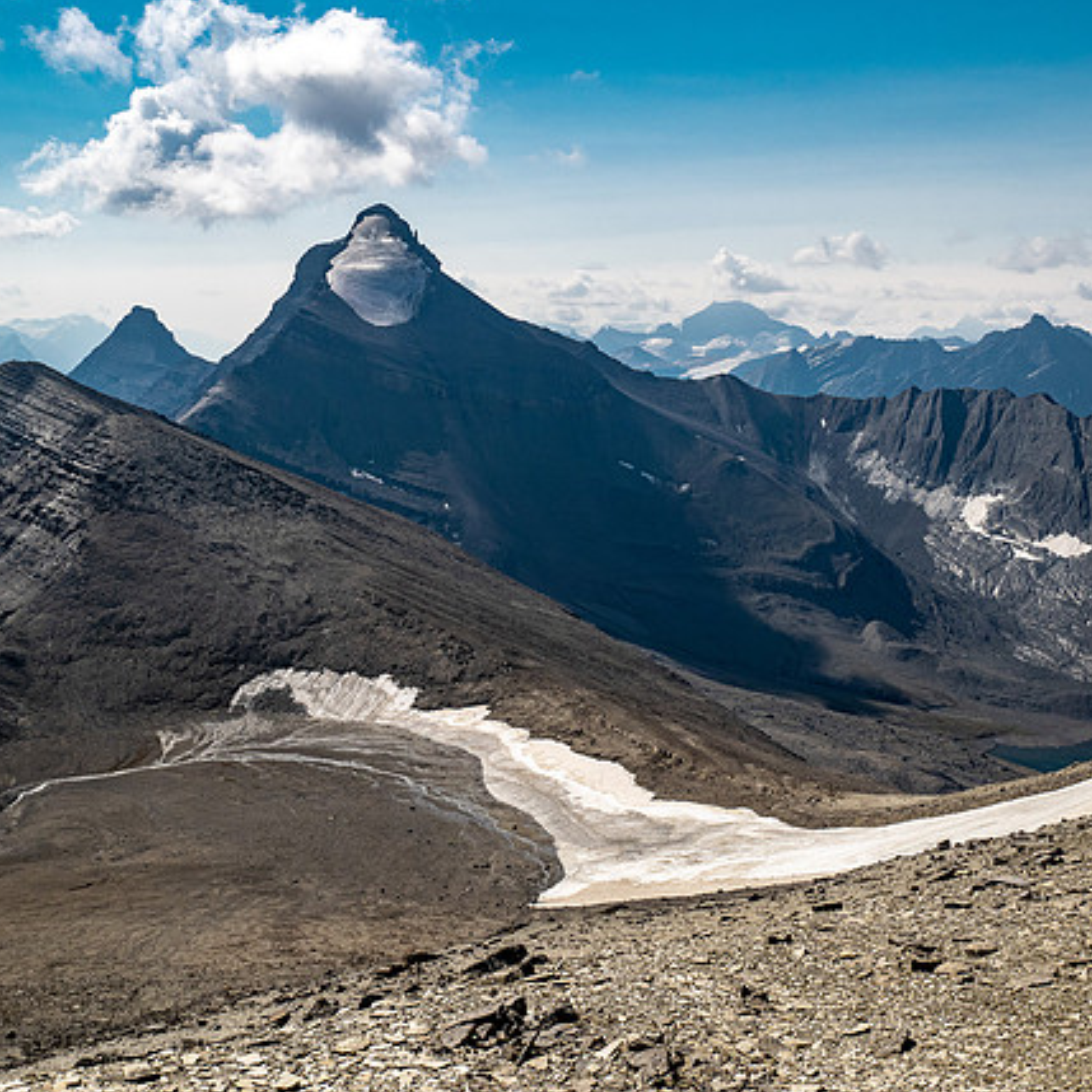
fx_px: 1535
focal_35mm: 43
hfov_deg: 39.1
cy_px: 546
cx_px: 616
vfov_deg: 39.2
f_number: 8
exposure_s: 1/400
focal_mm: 18
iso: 200
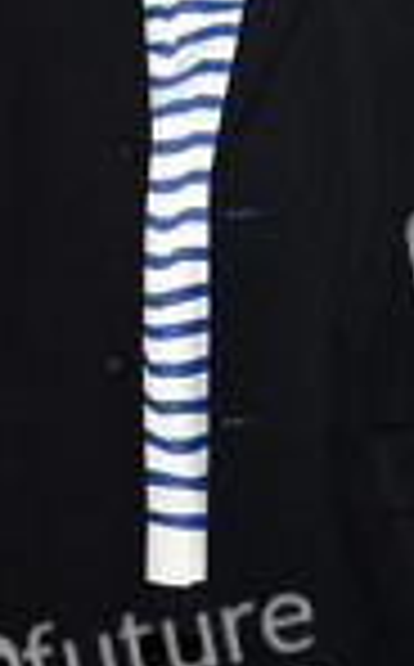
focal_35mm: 193
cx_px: 230
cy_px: 27
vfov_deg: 10.8
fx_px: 3498
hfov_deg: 6.8
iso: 640
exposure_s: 1/250
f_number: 5.6
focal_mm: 70
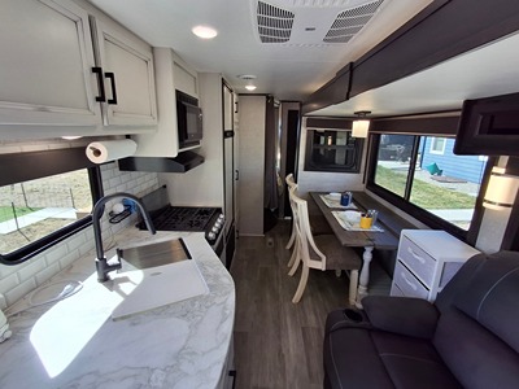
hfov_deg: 94.5
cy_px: 194
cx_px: 260
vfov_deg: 78.1
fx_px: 240
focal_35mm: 16
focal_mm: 1.64
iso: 40
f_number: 2.2
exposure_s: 1/120
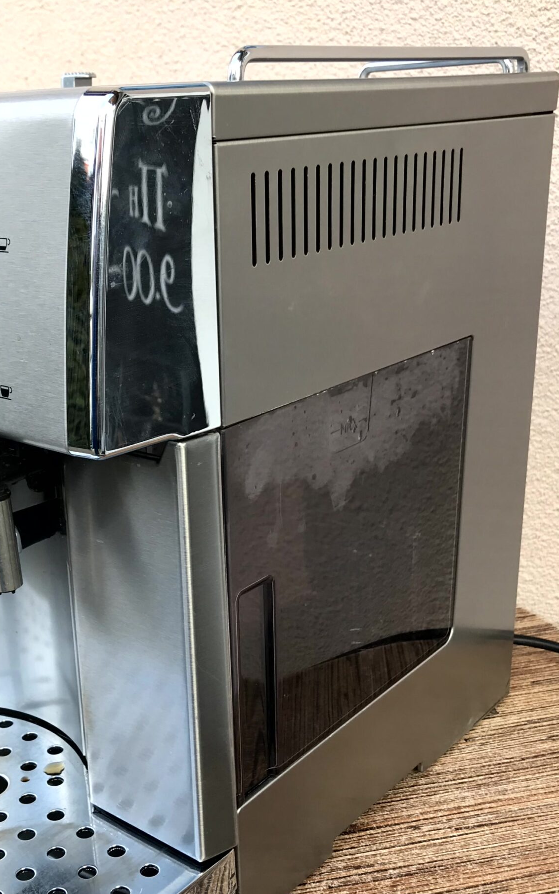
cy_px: 528
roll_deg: +3.2
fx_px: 1024
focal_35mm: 42
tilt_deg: -19.5
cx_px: 169
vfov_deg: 47.0
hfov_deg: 30.2
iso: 20
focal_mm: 3.99
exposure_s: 1/109
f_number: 1.8
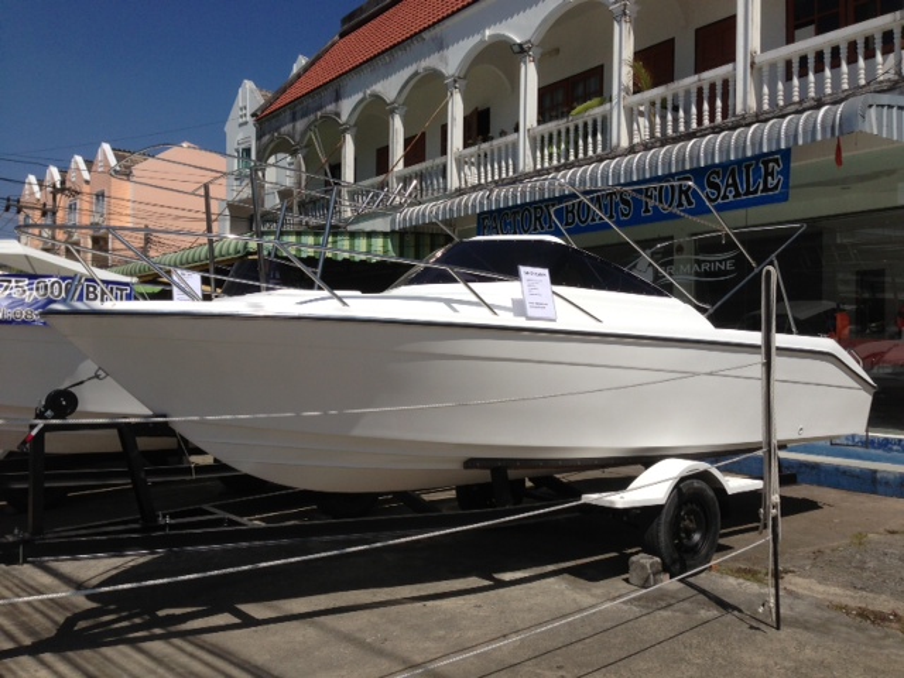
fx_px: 862
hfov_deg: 55.4
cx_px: 452
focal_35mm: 33
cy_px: 339
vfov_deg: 42.9
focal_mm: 4.13
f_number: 2.4
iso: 50
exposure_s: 1/3623
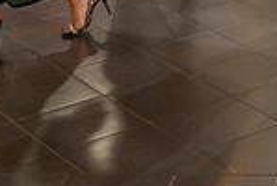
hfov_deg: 13.6
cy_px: -166
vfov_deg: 9.8
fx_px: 1018
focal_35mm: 132
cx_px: 526
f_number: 2.8
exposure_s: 1/125
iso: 800
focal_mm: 34
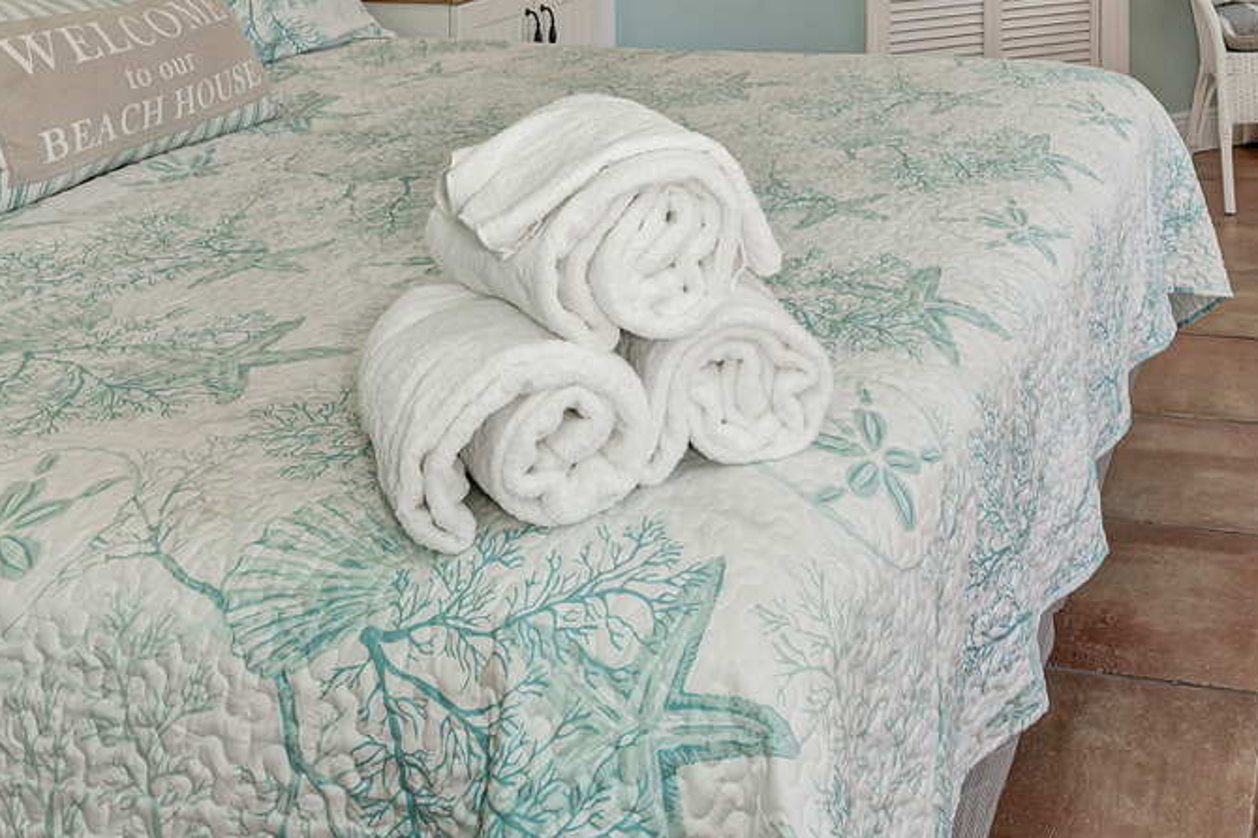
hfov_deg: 41.0
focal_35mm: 46
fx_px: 1607
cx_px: 1006
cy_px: -263
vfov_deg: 25.1
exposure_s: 1/30
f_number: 7.1
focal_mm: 14
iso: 100
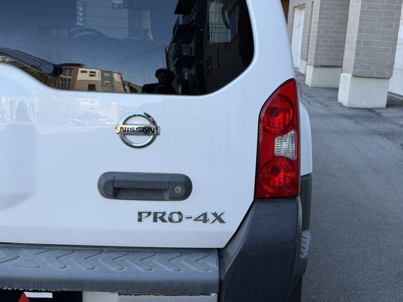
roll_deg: -2.7
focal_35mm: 48
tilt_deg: -12.0
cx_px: 202
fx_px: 559
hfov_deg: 39.7
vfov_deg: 30.3
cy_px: 151
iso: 64
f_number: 1.78
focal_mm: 6.76
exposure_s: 1/557
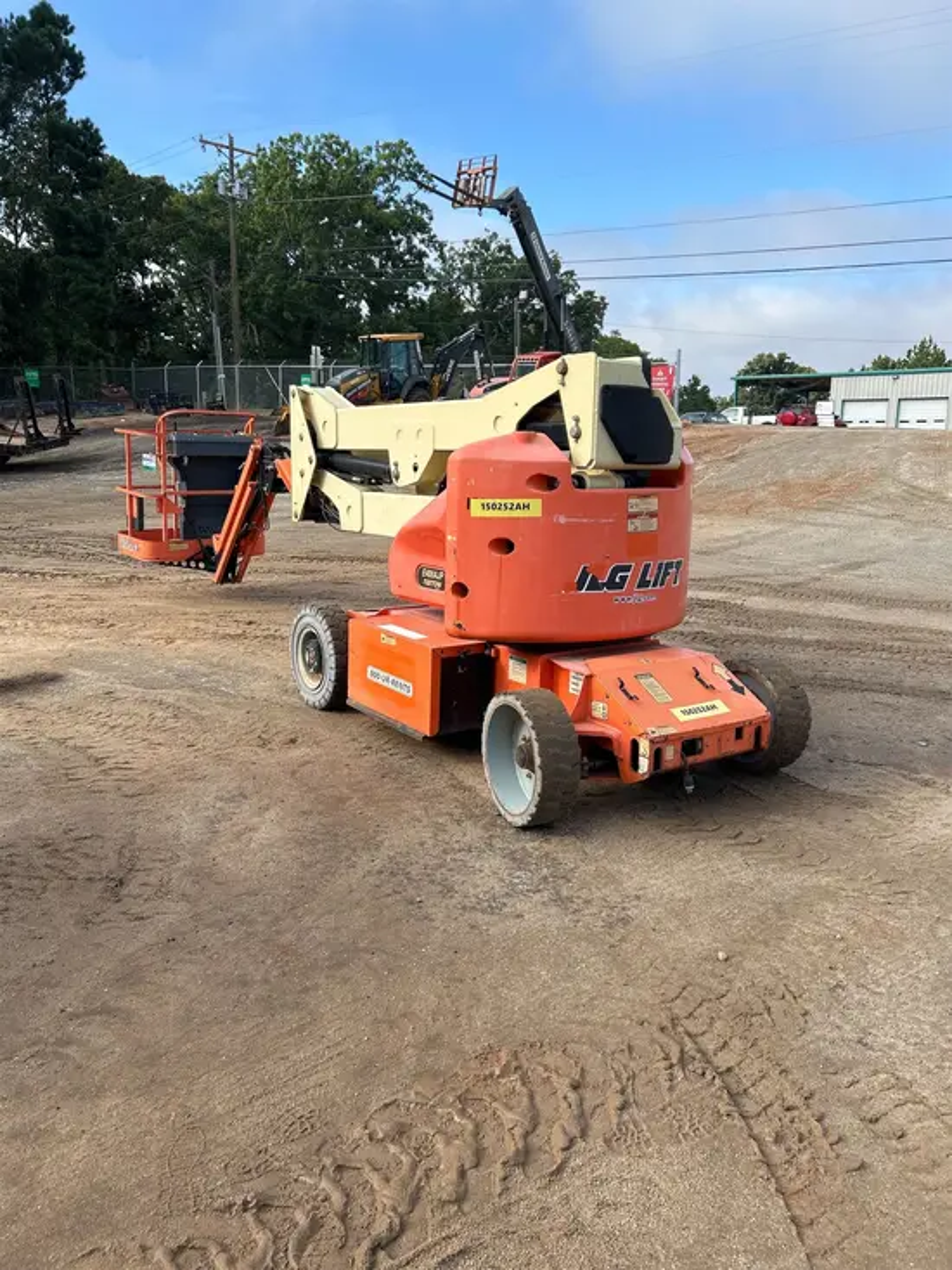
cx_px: 476
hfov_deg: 53.1
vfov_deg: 67.3
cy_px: 635
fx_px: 953
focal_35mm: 26
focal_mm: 5.7
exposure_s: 1/1972
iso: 50
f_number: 1.5
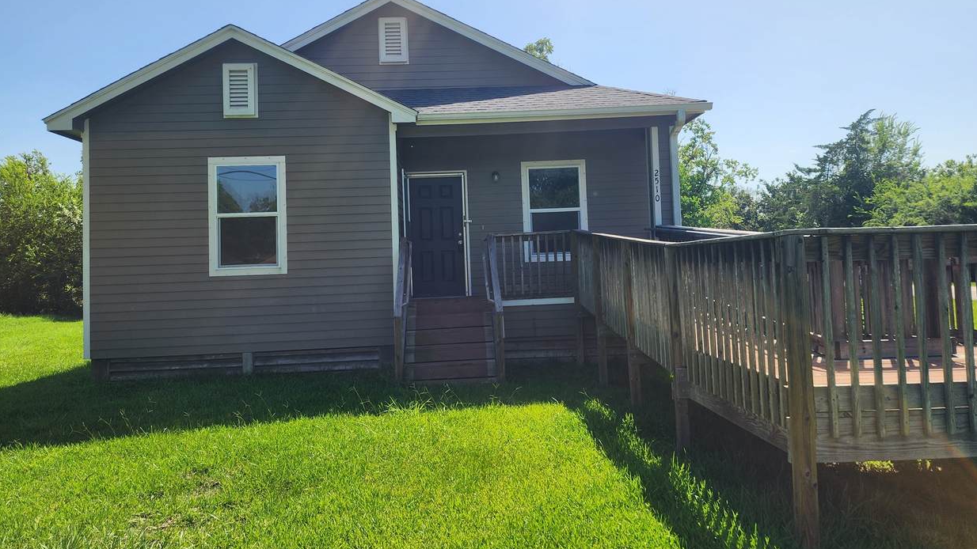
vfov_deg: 44.2
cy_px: 223
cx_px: 479
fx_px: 674
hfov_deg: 71.9
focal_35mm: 26
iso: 12
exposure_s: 1/812
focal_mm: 6.4
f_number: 1.8
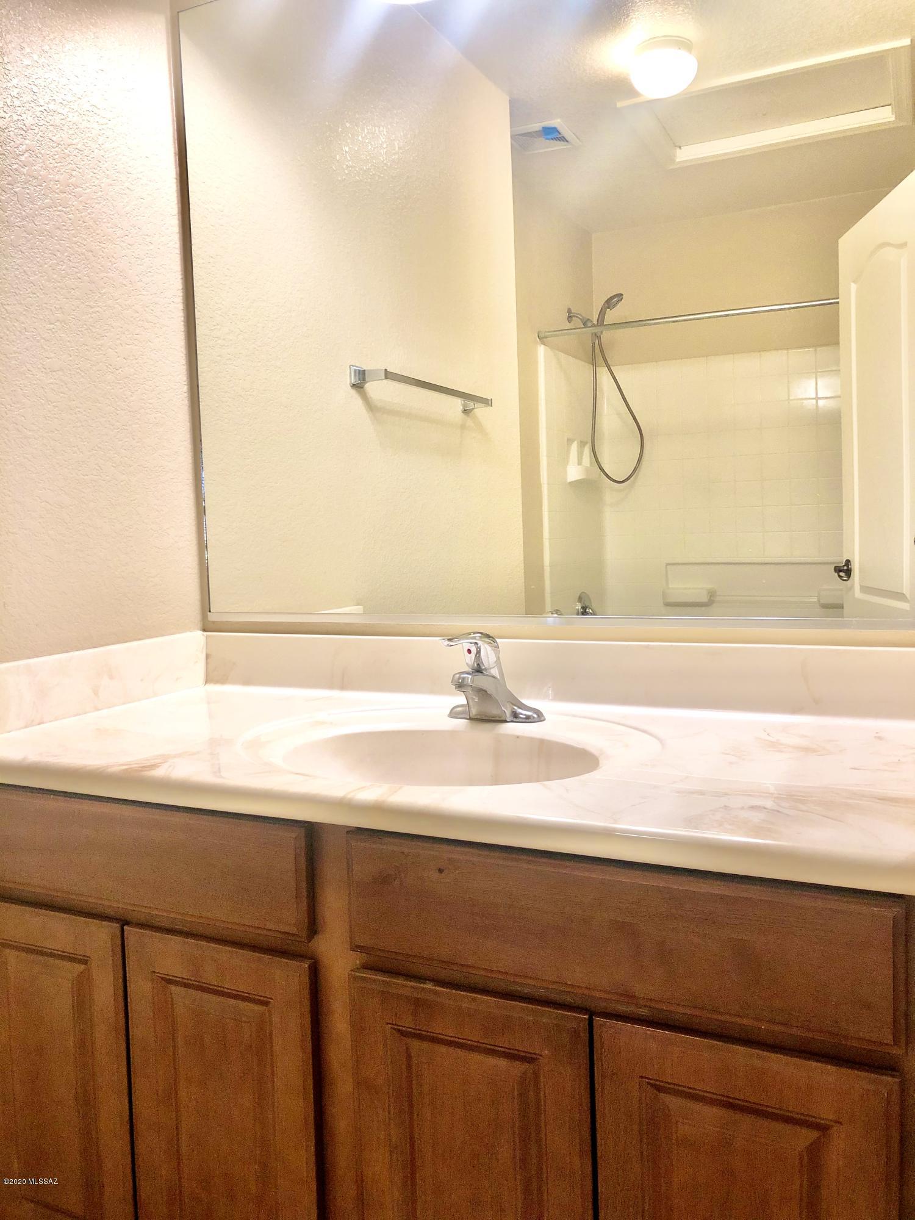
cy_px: 610
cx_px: 458
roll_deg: +1.1
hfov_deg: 49.7
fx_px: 987
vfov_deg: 63.4
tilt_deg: -4.3
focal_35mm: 28
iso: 25
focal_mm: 4
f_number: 1.8
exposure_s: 1/40
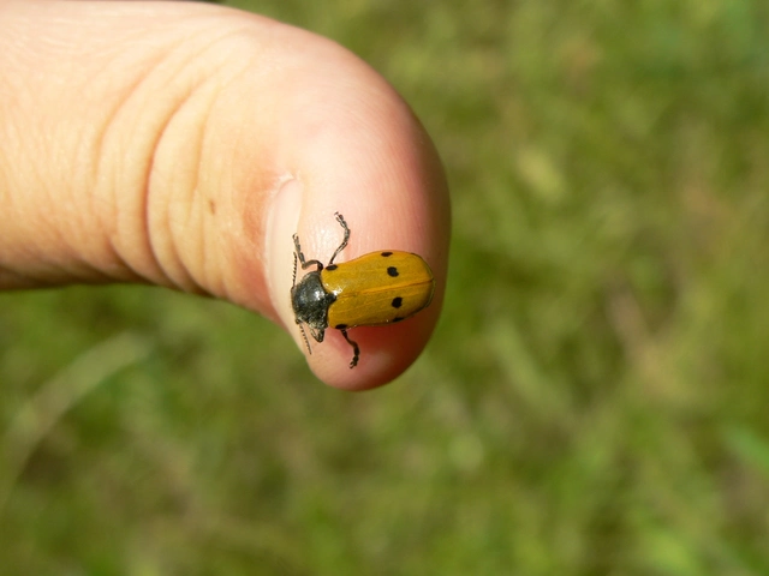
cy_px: 288
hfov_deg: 26.7
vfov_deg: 20.2
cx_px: 384
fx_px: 1622
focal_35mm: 73
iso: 80
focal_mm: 12.1
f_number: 4.6
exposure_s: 1/500
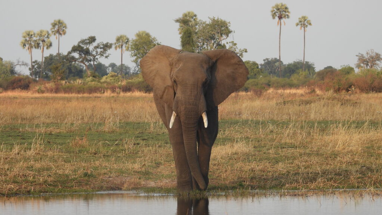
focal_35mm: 378
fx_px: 3829
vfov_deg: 3.2
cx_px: 191
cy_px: 119
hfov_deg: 5.7
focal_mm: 62.1
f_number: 4.5
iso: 100
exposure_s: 1/160
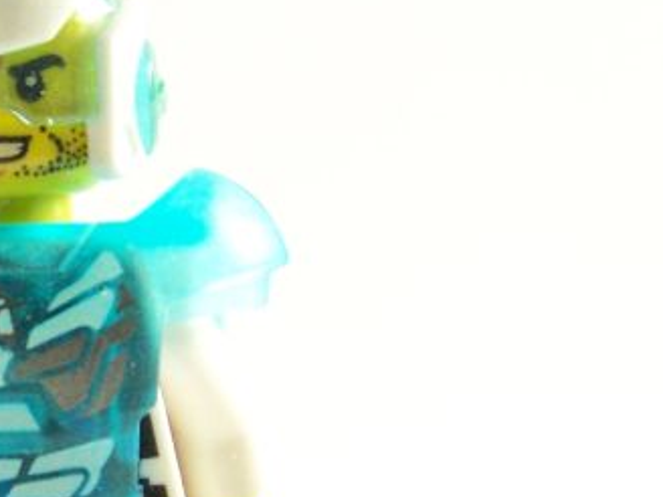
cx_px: 26
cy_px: 426
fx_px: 6991
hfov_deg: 5.4
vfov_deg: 4.1
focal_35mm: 365
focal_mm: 19.4
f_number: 3.6
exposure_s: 1/60
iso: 400
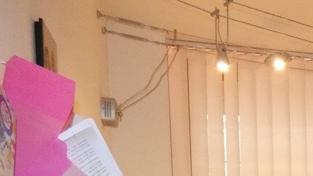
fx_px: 597
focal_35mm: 72
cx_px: 393
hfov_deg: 25.7
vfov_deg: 15.0
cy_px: 297
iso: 800
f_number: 2.8
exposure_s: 1/60
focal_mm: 3.6
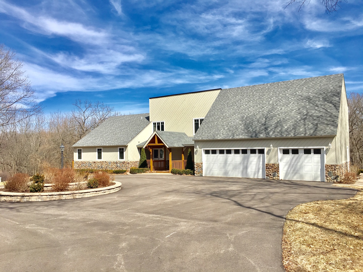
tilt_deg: +2.0
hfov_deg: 61.7
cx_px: 182
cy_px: 136
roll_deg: +0.0
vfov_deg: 48.2
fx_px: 304
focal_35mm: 29
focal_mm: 4.15
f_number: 2.2
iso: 25
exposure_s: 1/1789
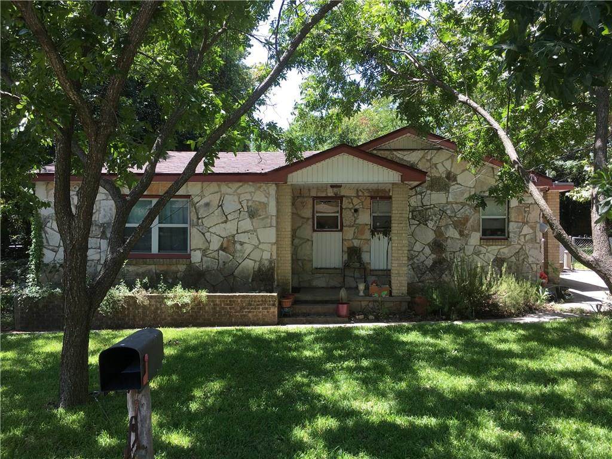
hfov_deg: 61.7
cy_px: 230
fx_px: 513
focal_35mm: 29
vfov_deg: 48.2
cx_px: 306
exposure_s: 1/242
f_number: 2.2
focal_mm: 4.15
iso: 25
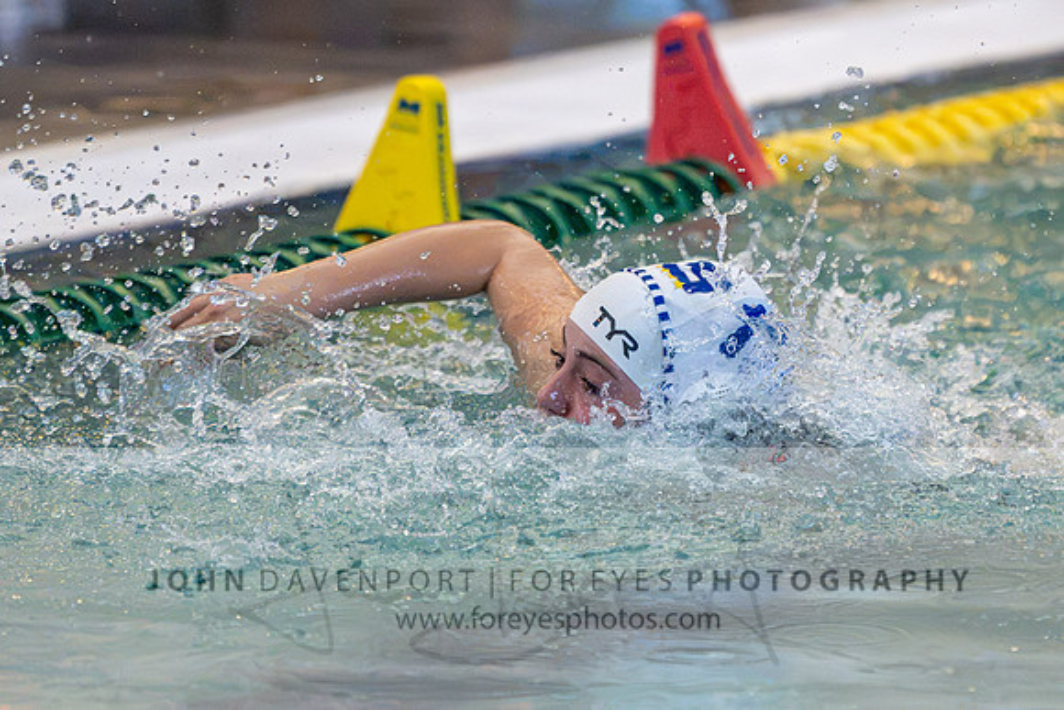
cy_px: 150
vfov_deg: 2.5
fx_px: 16589
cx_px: 830
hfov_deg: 3.7
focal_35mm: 561
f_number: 4
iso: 14400
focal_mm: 280
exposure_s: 1/1000
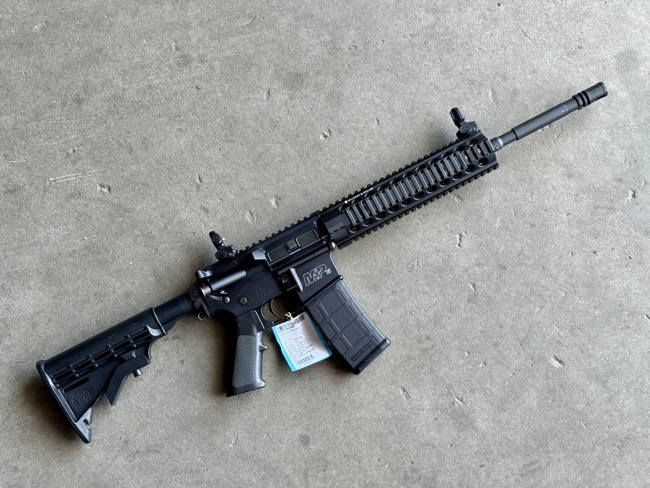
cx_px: 325
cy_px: 244
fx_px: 901
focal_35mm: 48
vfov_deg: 30.3
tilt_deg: -81.3
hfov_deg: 39.7
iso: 50
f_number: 1.78
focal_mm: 6.76
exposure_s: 1/121
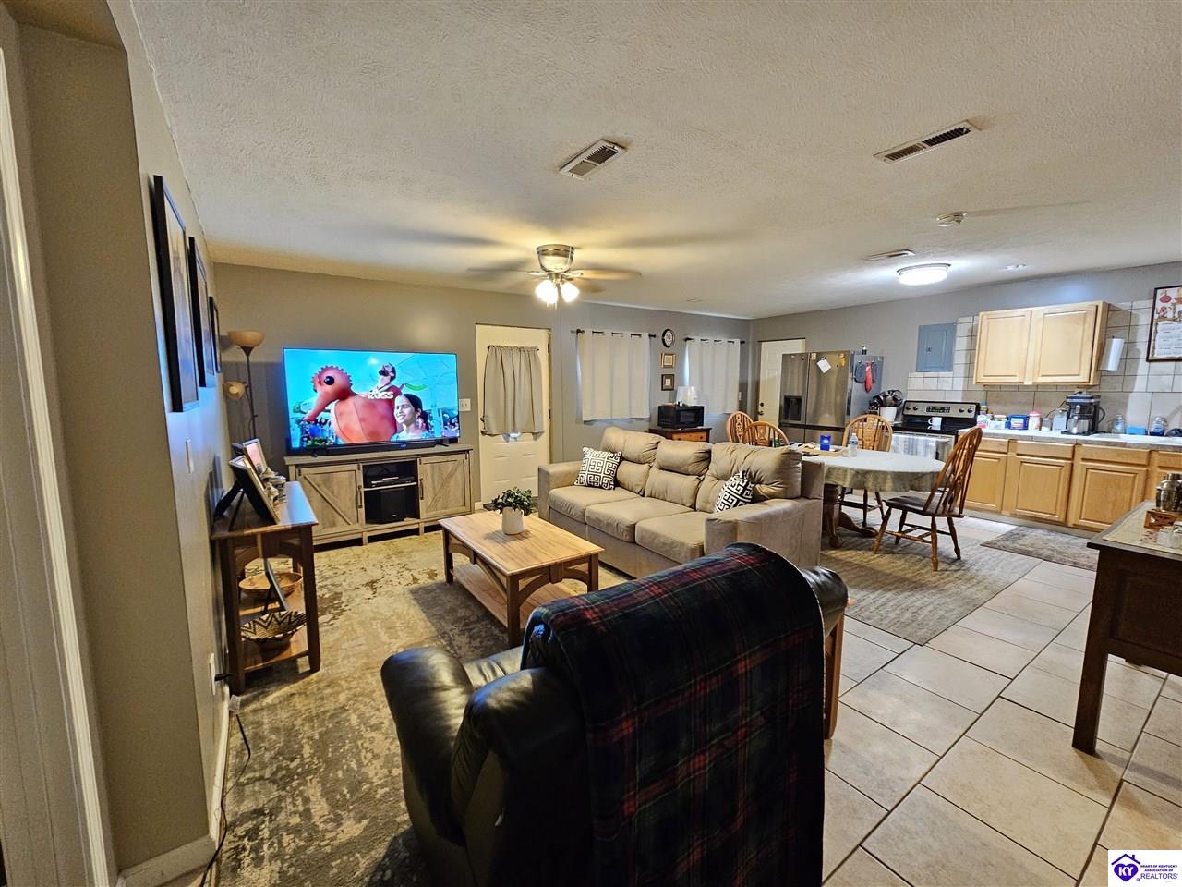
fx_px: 444
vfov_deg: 89.9
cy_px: 444
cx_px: 591
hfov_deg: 106.2
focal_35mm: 13
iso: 640
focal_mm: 2.2
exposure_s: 1/24
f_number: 2.2
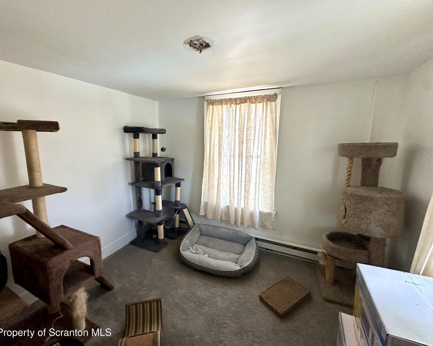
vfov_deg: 84.0
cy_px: 171
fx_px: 192
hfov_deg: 96.6
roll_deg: -0.6
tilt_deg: -9.3
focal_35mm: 15
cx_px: 201
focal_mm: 2.22
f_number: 2.2
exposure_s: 1/120
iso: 250
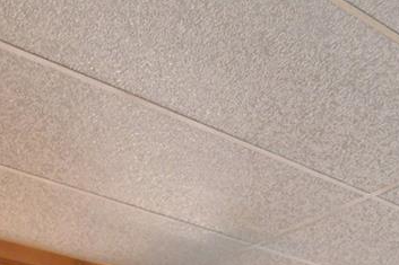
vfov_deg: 16.1
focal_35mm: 68
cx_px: 450
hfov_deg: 27.0
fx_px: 753
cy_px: 509
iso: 560
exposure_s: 1/30
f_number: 4.5
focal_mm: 10
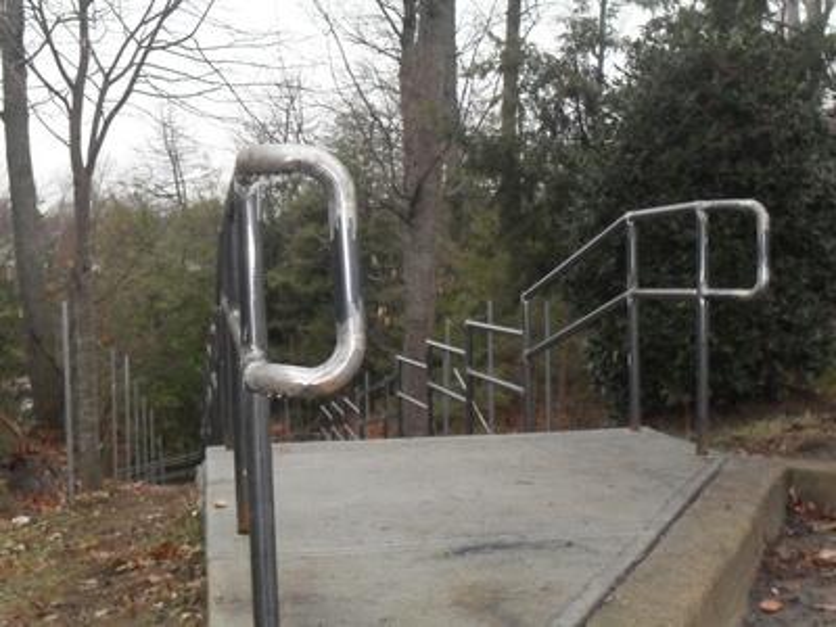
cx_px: 418
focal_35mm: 57
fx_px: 1377
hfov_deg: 33.8
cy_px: 314
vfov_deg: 25.7
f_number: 4.3
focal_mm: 10.1
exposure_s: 1/60
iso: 320
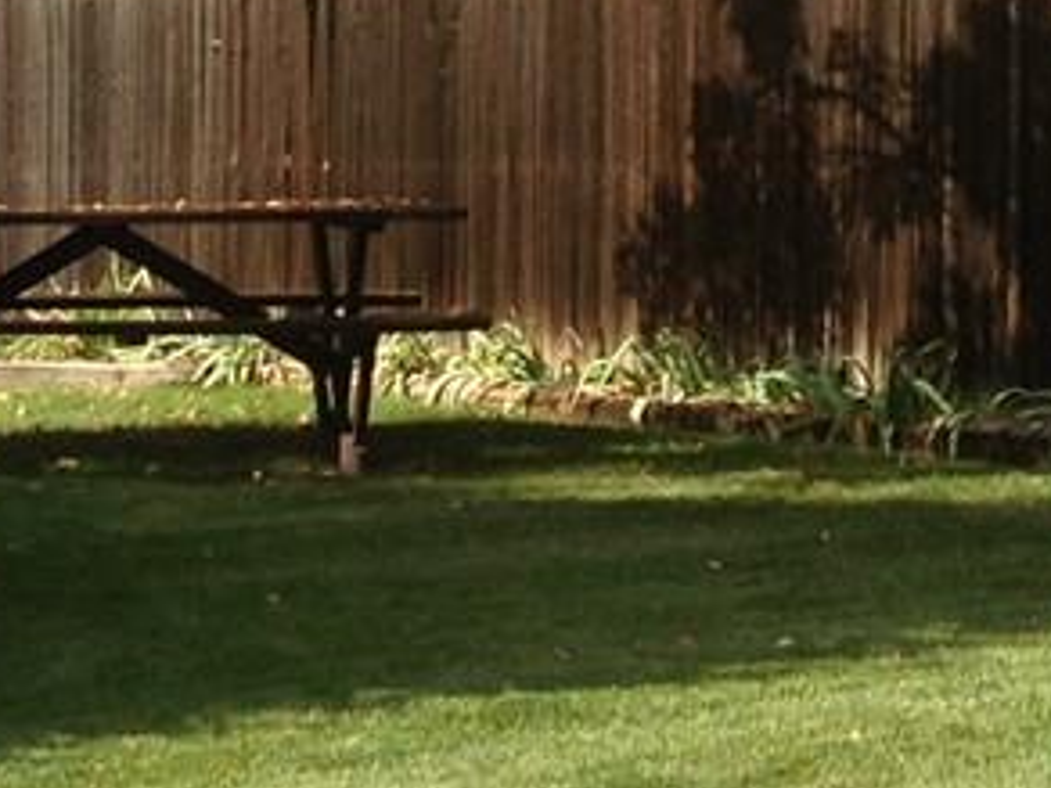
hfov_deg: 10.9
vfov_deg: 7.6
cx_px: 353
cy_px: -1112
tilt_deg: +11.6
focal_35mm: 181
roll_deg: -2.1
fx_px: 5495
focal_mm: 4.12
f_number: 2.4
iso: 50
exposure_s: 1/919
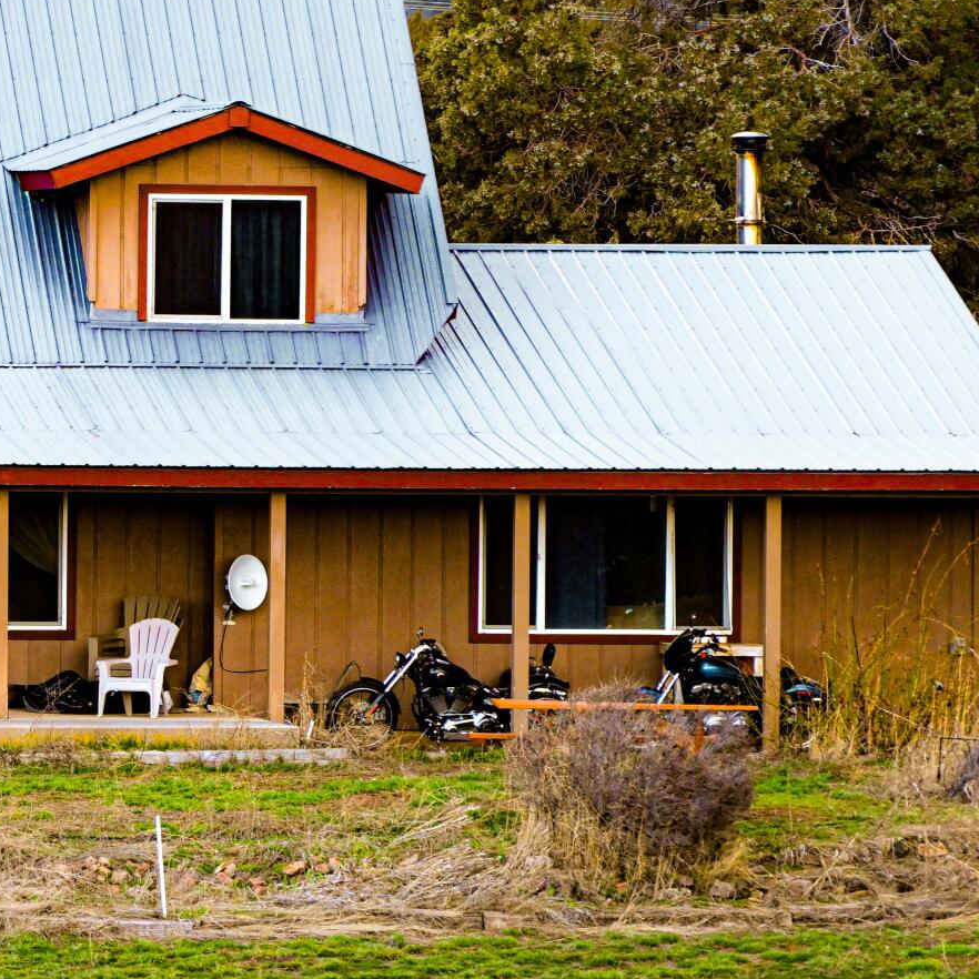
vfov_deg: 2.5
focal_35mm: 694
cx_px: -322
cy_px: 598
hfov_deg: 2.5
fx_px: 22206
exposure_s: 1/250
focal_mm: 240
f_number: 5.6
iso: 1000
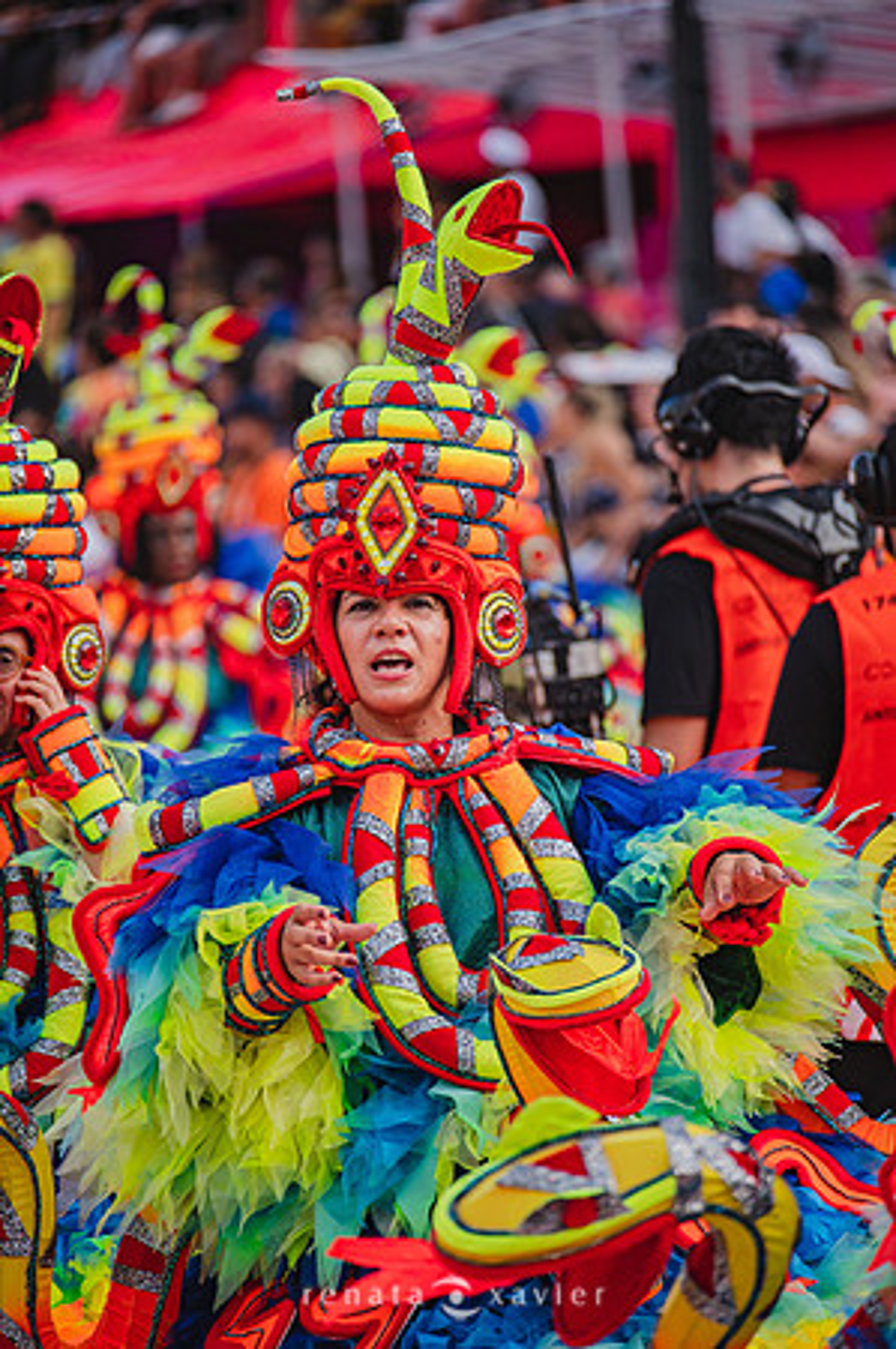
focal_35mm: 300
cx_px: 448
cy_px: 674
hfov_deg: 4.6
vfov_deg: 6.9
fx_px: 11225
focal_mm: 300
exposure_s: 1/1600
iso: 640
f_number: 5.6
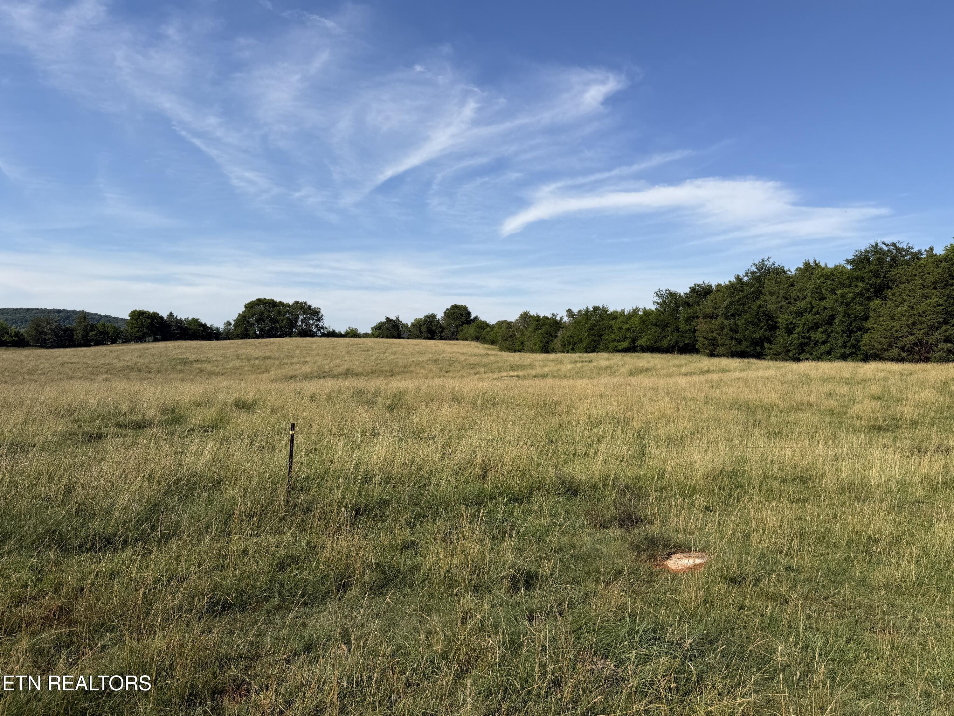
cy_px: 358
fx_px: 661
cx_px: 477
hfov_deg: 71.6
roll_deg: +0.6
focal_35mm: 24
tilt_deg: -1.6
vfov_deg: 56.8
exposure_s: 1/6173
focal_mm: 6.76
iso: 80
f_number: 1.78
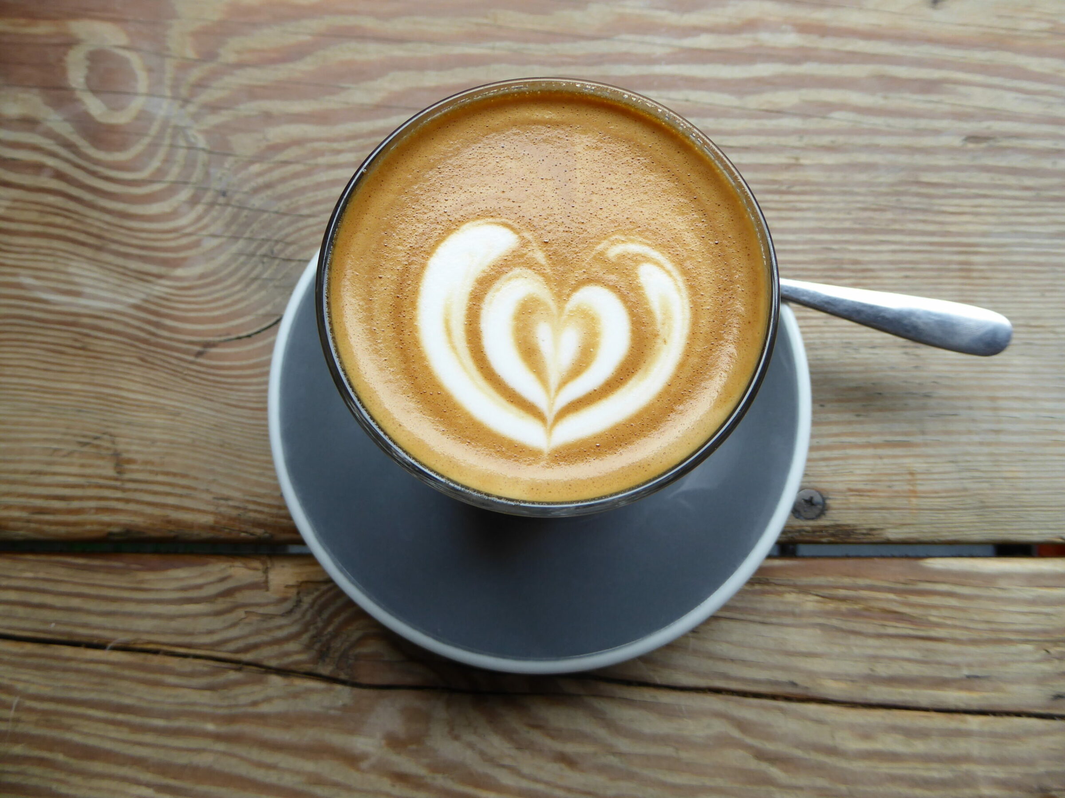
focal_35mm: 24
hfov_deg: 71.6
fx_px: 738
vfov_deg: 56.8
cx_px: 532
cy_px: 399
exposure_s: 1/80
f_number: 3.3
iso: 80
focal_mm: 4.3
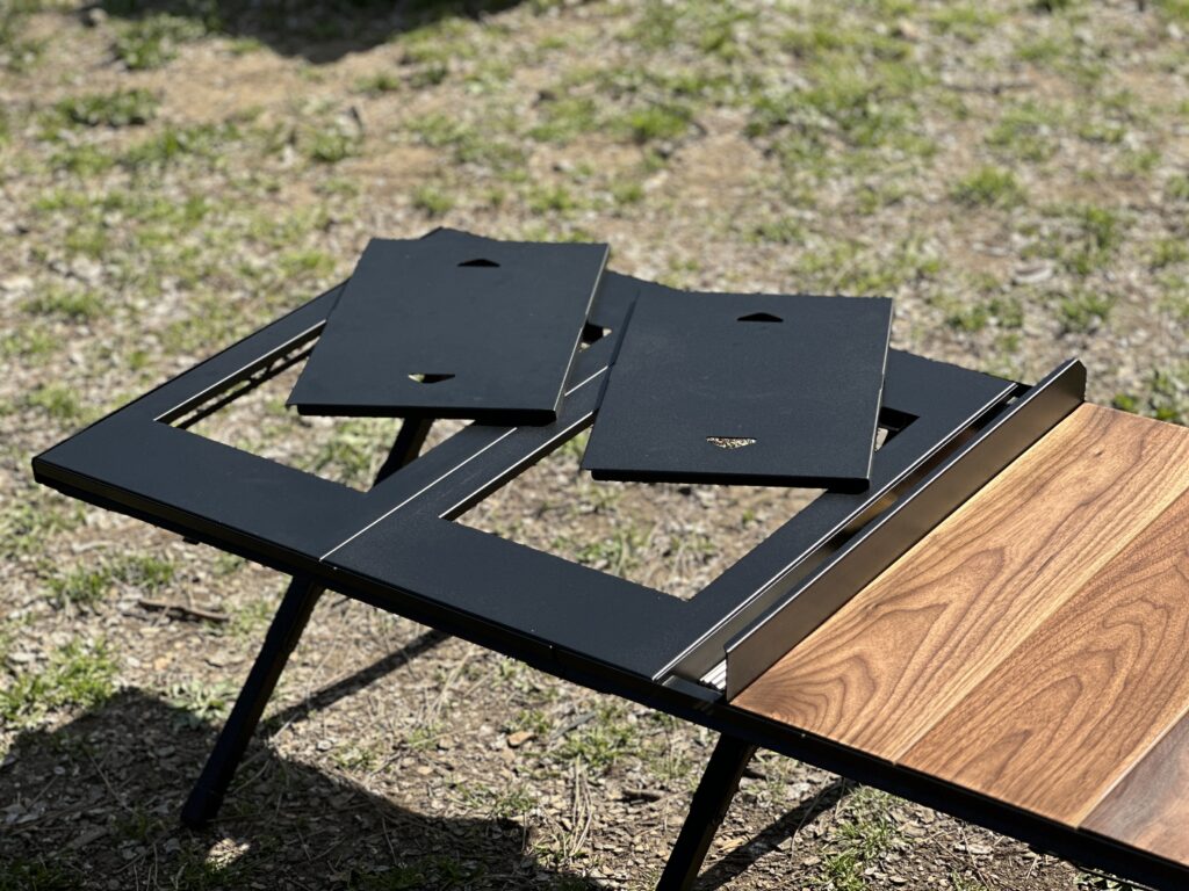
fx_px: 2645
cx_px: 594
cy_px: 446
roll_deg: +4.9
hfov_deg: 25.3
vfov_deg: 19.1
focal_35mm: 77
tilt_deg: -29.3
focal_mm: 9
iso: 32
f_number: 2.8
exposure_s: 1/391
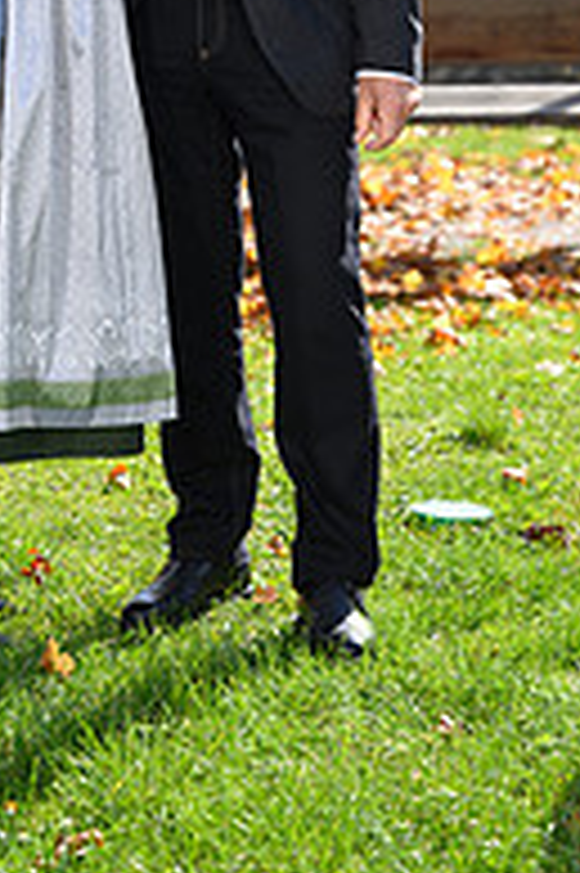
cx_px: 20
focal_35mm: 162
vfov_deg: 12.6
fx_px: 3922
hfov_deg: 8.4
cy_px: 40
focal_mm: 70
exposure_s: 1/640
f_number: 3.5
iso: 100
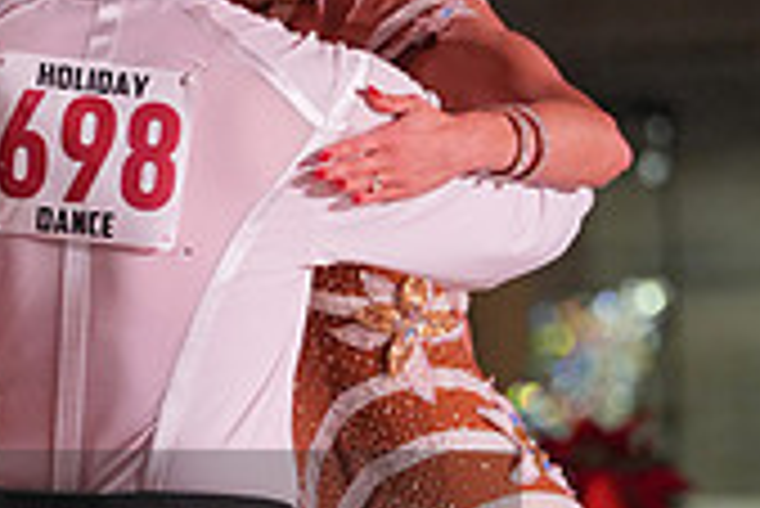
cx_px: -97
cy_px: 602
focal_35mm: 687
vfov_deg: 2.0
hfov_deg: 3.0
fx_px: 14515
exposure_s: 1/500
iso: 2500
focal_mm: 200
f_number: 4
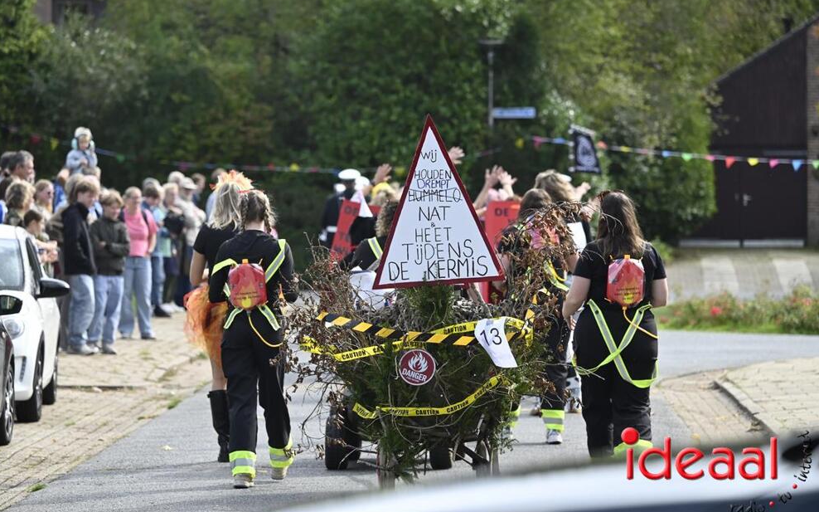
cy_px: 247
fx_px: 4106
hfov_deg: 11.4
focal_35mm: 184
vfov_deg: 7.1
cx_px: 409
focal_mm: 180
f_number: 4.8
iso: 320
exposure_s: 1/500
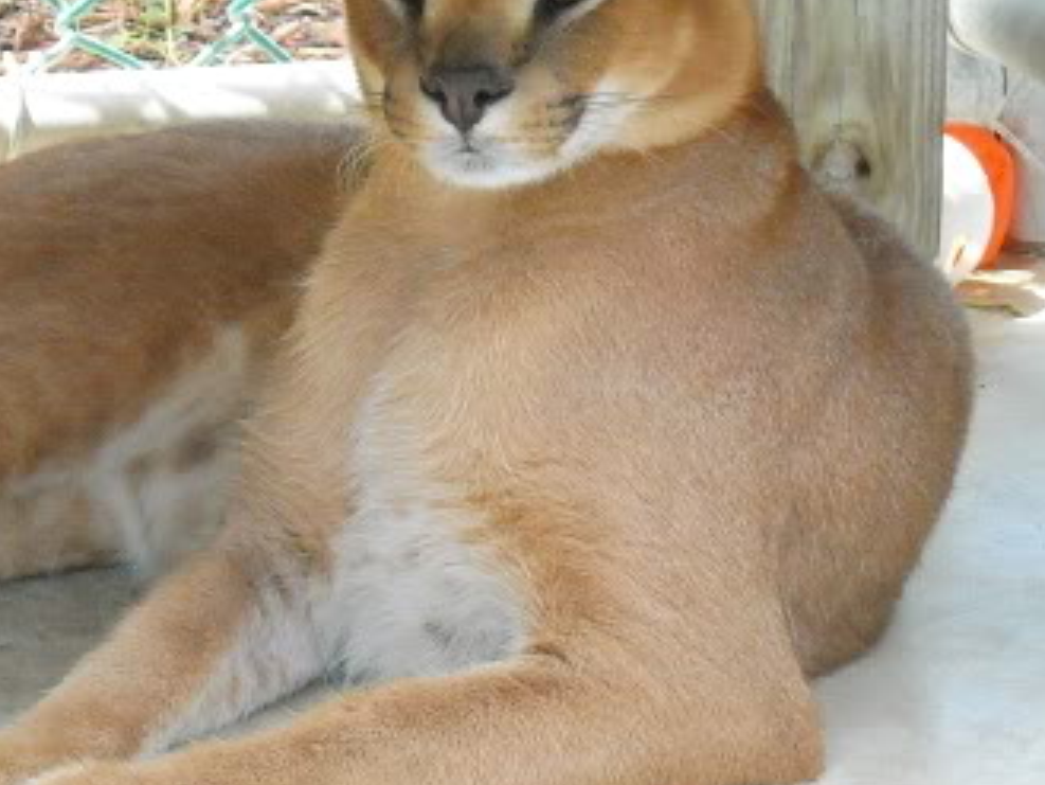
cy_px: 423
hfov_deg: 9.7
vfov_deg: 7.3
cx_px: 191
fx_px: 6161
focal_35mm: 204
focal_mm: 17.1
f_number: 4.7
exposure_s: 1/250
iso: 351
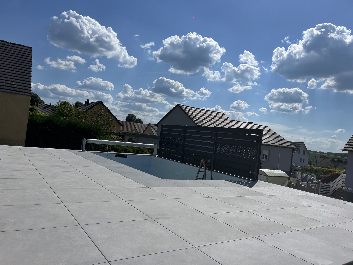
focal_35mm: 26
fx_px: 265
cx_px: 176
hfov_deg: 67.3
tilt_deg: +2.2
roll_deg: -5.9
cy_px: 132
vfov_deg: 53.1
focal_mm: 5.1
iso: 50
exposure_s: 1/11905
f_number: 1.6
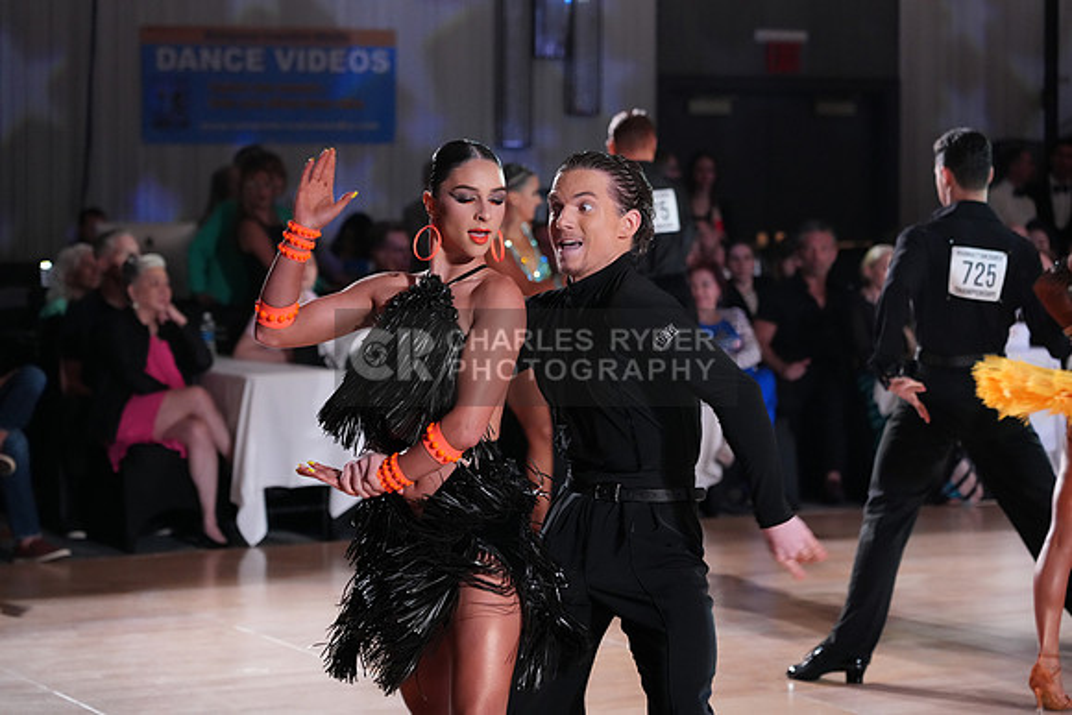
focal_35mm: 103
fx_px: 3068
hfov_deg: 19.8
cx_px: 536
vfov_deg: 13.3
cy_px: 358
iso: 5000
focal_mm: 103
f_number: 4
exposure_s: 1/400
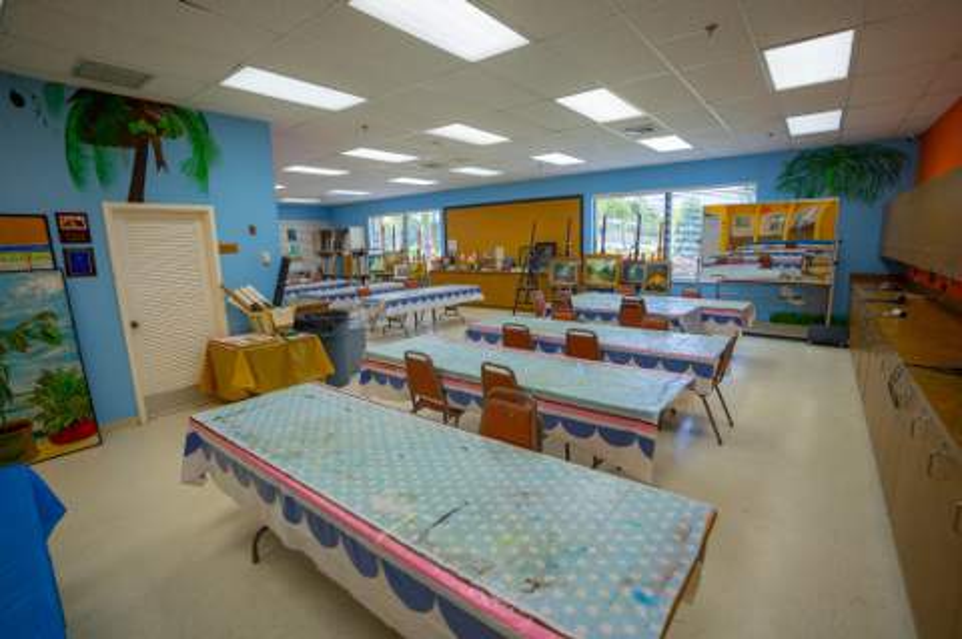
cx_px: 481
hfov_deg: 96.8
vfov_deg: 73.6
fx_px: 427
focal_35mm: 16
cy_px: 320
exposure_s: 1/200
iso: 400
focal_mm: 16
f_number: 2.8
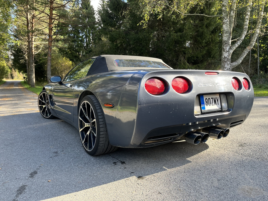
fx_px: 201
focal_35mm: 26
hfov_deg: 67.3
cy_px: 100
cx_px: 134
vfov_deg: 53.1
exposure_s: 1/232
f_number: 1.6
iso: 40
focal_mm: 5.1
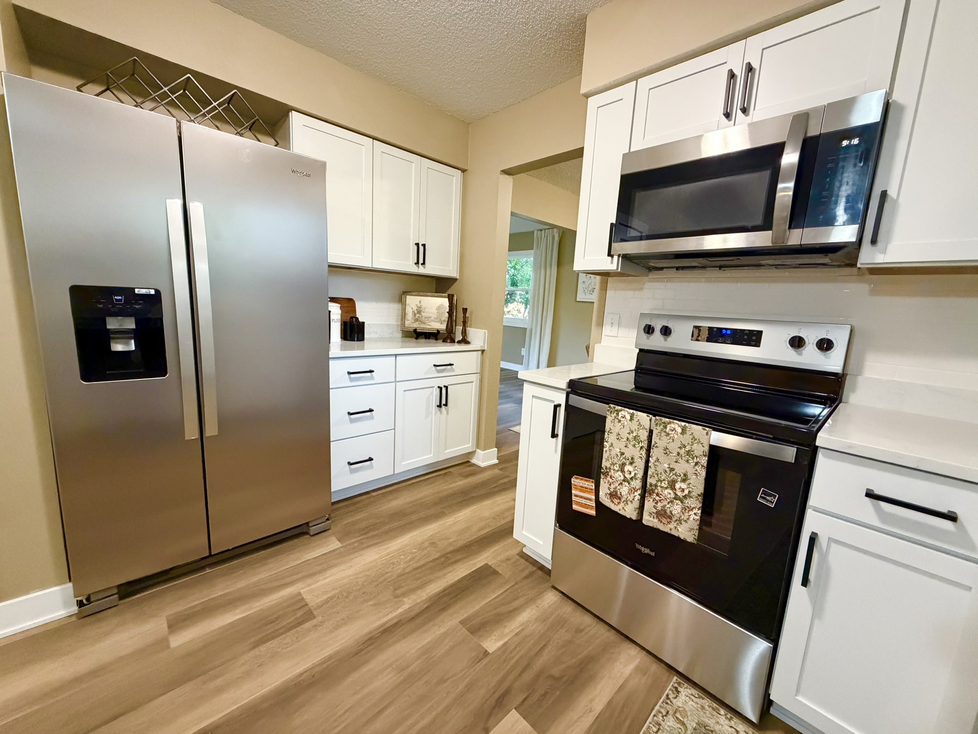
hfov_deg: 102.1
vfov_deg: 85.7
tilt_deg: -9.6
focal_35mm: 14
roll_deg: -3.9
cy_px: 367
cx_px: 489
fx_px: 396
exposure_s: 1/60
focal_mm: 2.22
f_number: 2.2
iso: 800
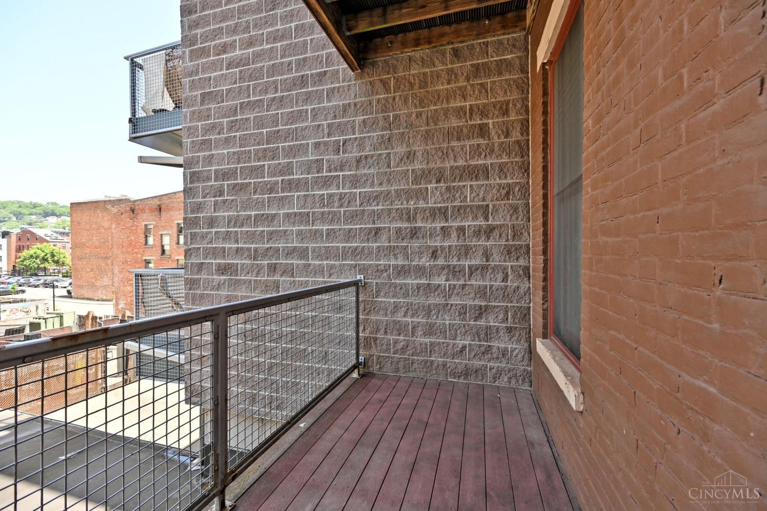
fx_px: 298
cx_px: 384
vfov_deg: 81.2
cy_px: 256
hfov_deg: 104.3
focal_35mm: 14
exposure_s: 1/125
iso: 110
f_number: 5.6
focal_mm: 14
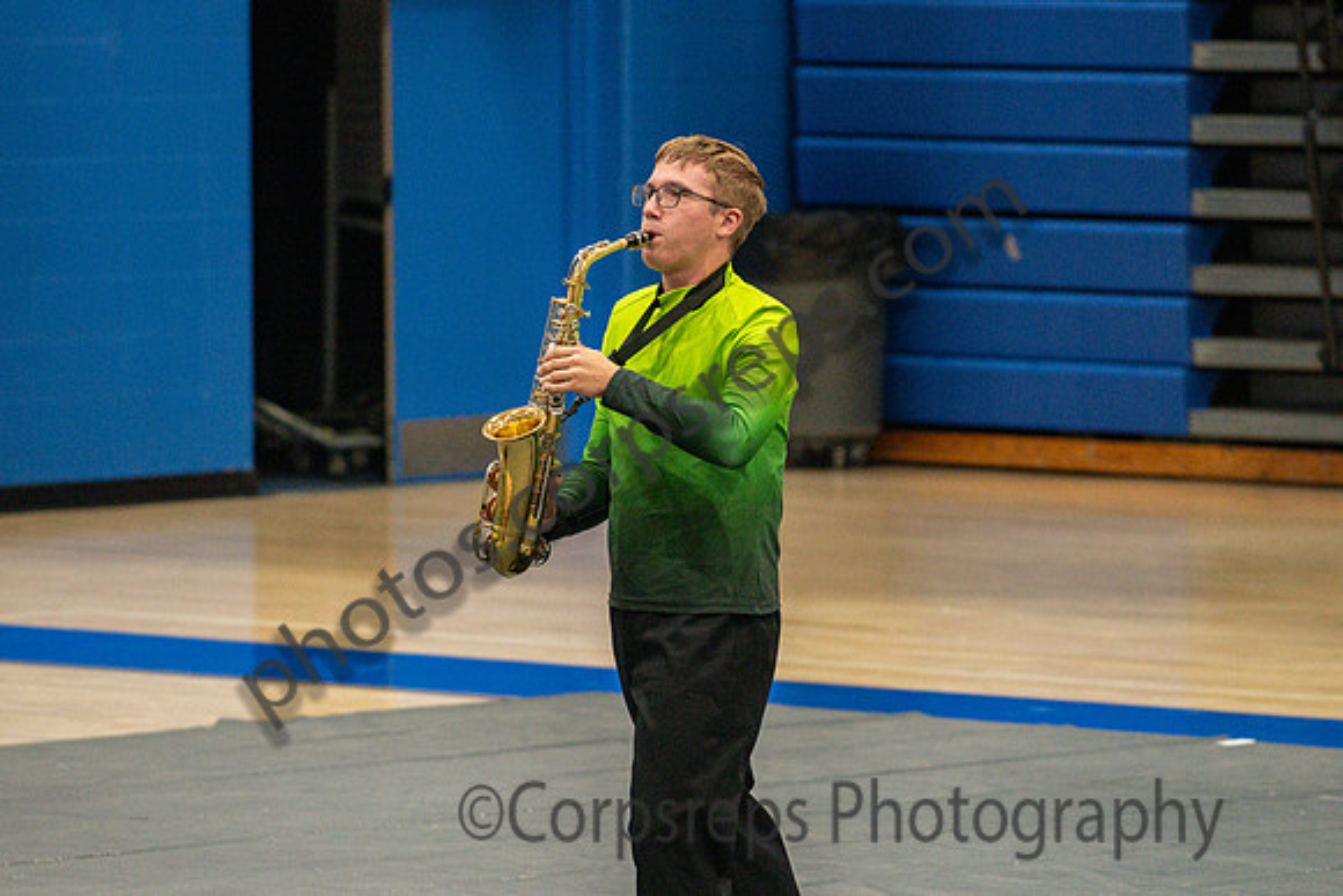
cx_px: 653
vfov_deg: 5.0
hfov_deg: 7.4
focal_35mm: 277
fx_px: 10341
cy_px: 582
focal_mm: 180
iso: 6400
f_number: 4
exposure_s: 1/500
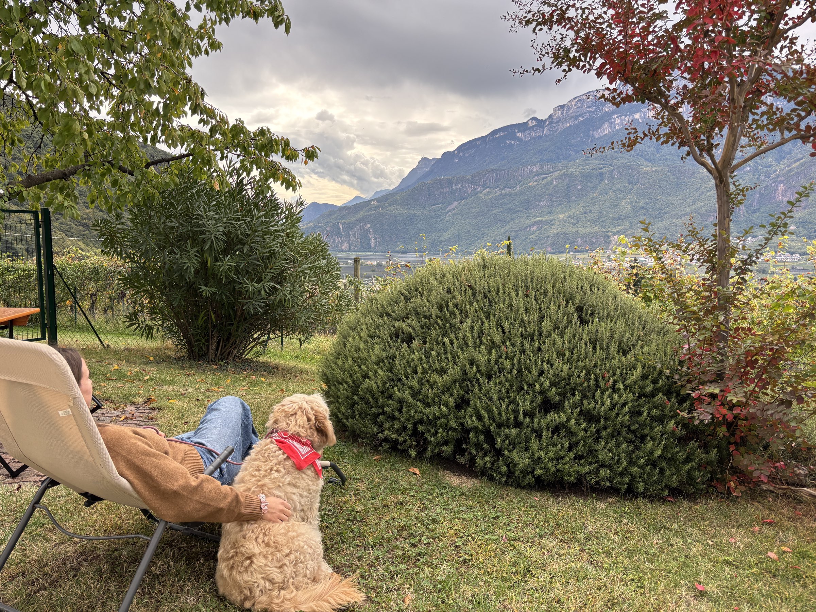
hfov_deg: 67.3
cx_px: 408
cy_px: 306
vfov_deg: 53.1
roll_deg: -0.2
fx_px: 613
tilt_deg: -6.2
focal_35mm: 26
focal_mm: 5.96
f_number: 1.6
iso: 50
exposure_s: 1/493
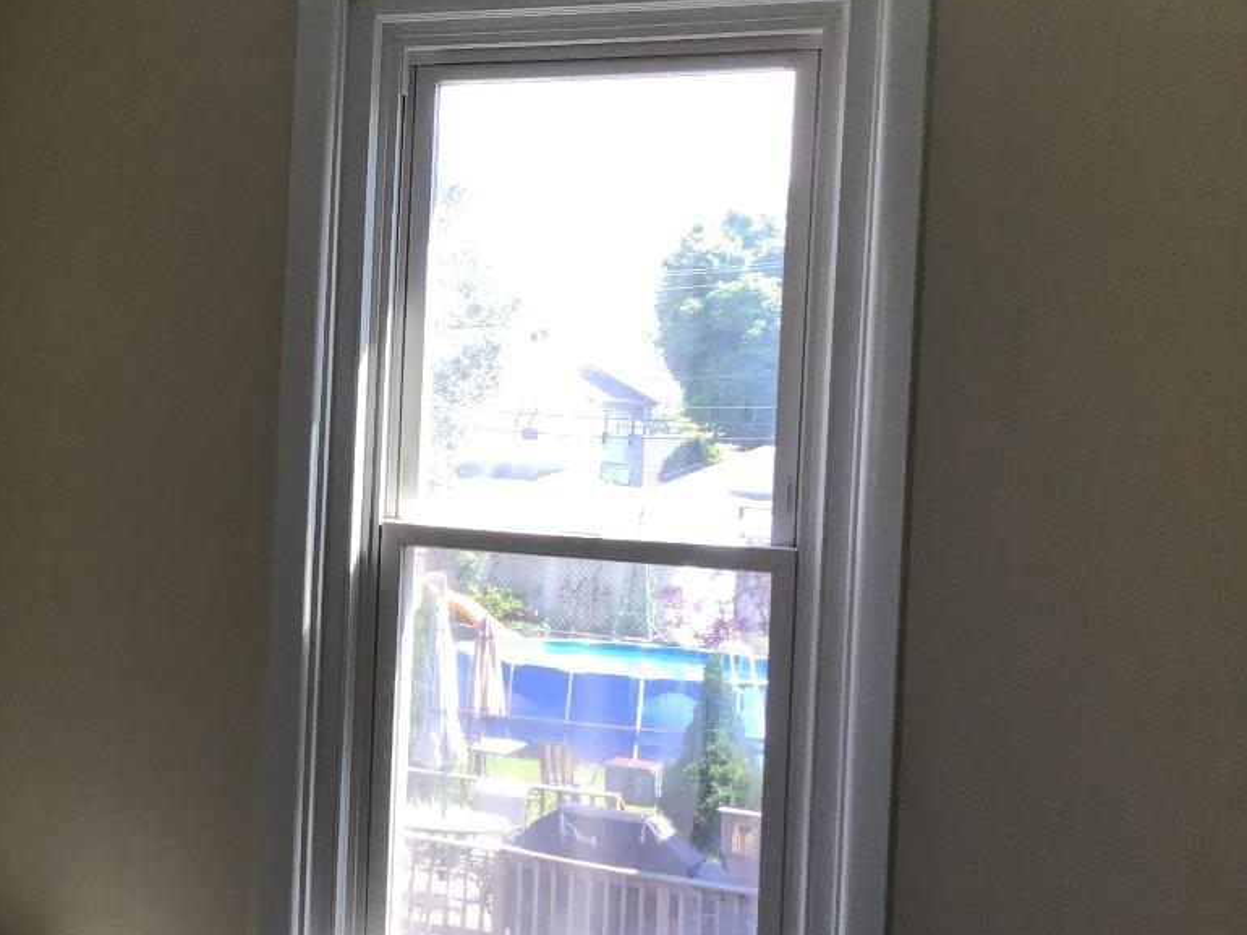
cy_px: 467
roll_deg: -3.0
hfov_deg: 32.1
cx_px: 201
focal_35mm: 58
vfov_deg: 25.2
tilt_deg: +0.6
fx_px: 2089
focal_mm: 3.3
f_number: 2.4
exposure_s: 1/120
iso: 40
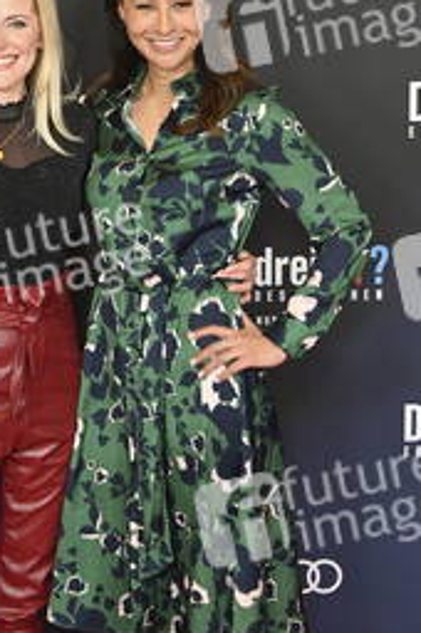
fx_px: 1899
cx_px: 97
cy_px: 386
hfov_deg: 12.6
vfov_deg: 18.9
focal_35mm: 108
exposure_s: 1/160
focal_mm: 69
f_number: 6
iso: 1250
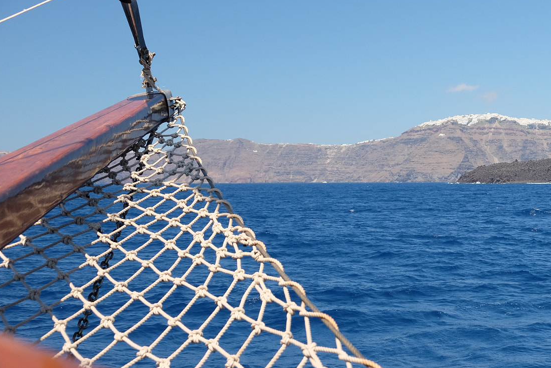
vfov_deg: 24.6
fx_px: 842
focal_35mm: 55
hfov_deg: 35.7
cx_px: 393
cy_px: 205
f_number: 4.5
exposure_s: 1/480
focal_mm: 25.4
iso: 400
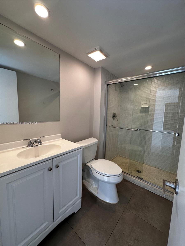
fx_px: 100
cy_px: 123
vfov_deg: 102.1
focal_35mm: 14
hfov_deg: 85.7
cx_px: 92
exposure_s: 1/120
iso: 125
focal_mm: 2.22
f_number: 2.2
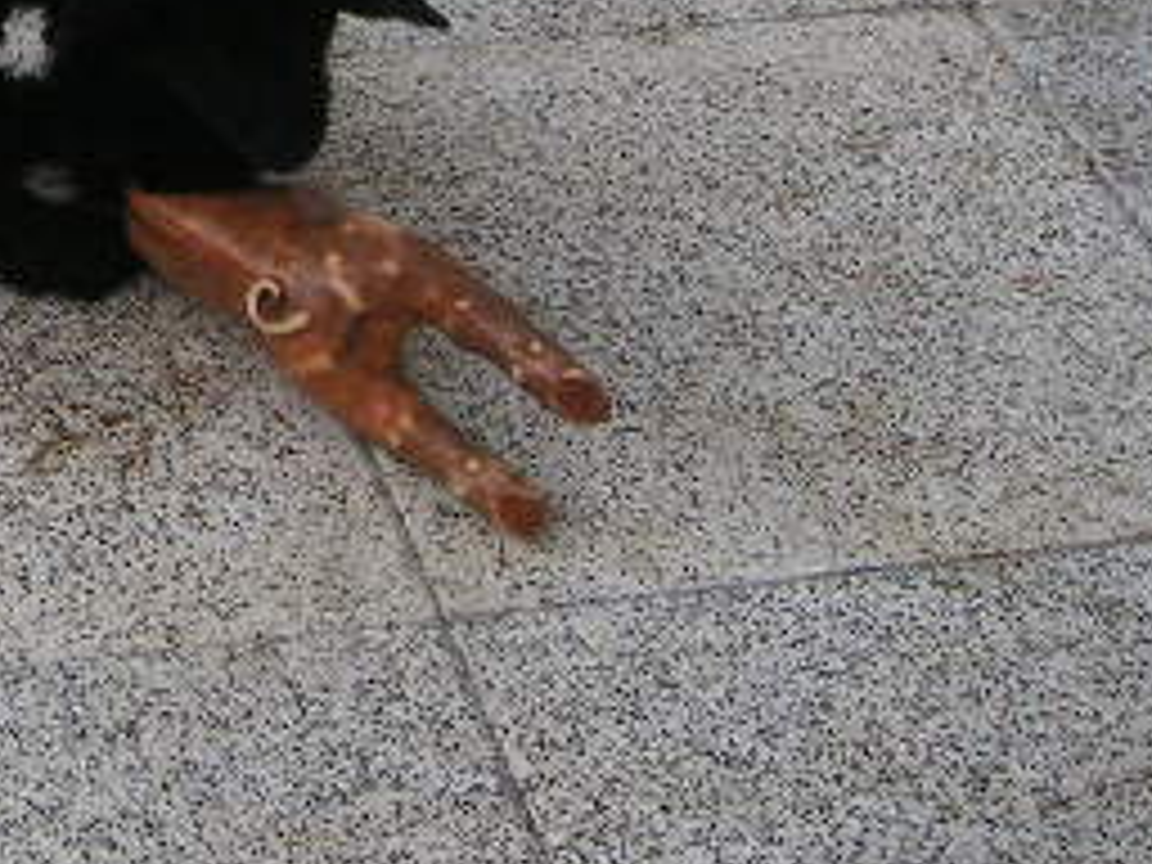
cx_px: -158
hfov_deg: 19.6
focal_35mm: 95
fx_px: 3162
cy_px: 81
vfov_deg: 15.4
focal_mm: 6
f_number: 2.8
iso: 50
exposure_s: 1/500
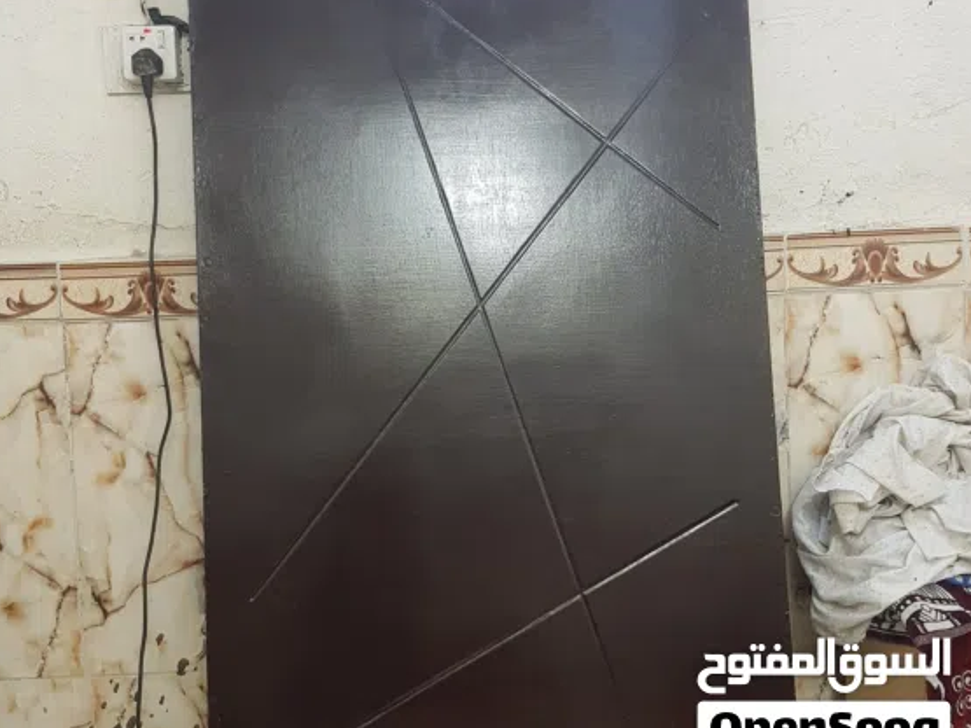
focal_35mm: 30
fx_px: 841
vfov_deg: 46.8
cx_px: 434
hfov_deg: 59.8
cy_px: 385
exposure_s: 1/33
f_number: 1.7
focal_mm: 4.3
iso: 250
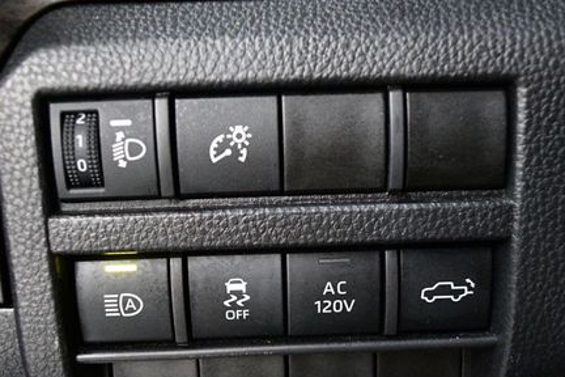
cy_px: 236
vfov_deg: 33.2
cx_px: 282
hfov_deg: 48.5
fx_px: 628
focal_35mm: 40
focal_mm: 18
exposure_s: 1/60
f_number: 3.5
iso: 8000
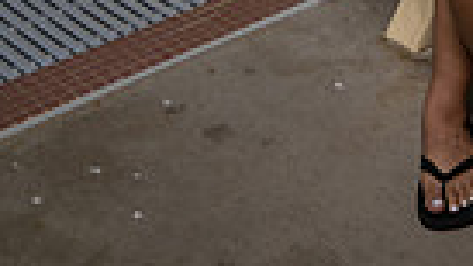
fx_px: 1204
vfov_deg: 10.4
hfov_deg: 21.2
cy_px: -421
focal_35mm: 96
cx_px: 508
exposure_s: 1/250
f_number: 5.6
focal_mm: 28
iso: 400
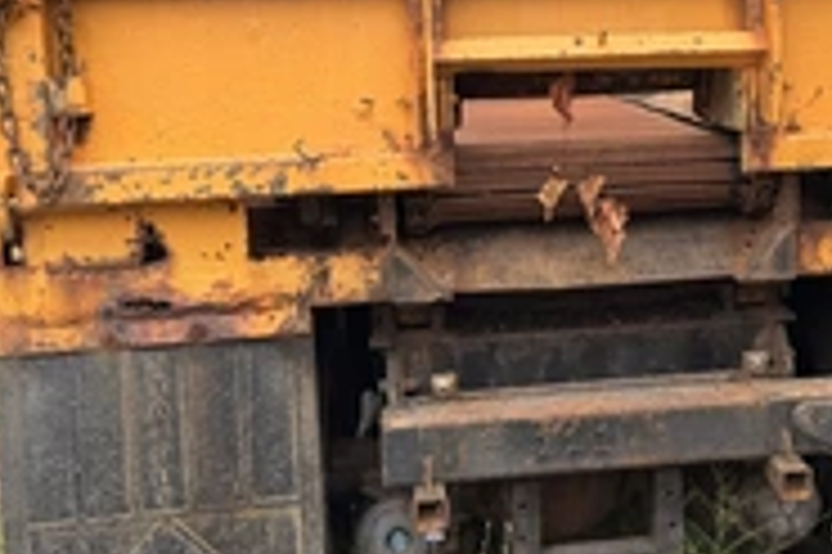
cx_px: 621
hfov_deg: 36.1
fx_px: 1247
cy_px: 212
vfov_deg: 25.0
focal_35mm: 54
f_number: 1.78
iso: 80
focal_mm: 6.76
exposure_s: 1/920
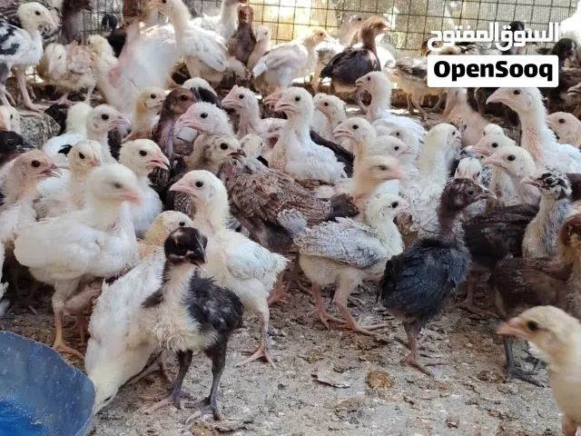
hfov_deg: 40.4
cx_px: 290
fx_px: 789
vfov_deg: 30.9
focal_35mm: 47
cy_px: 218
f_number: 1.75
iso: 120
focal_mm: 5.25
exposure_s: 1/50
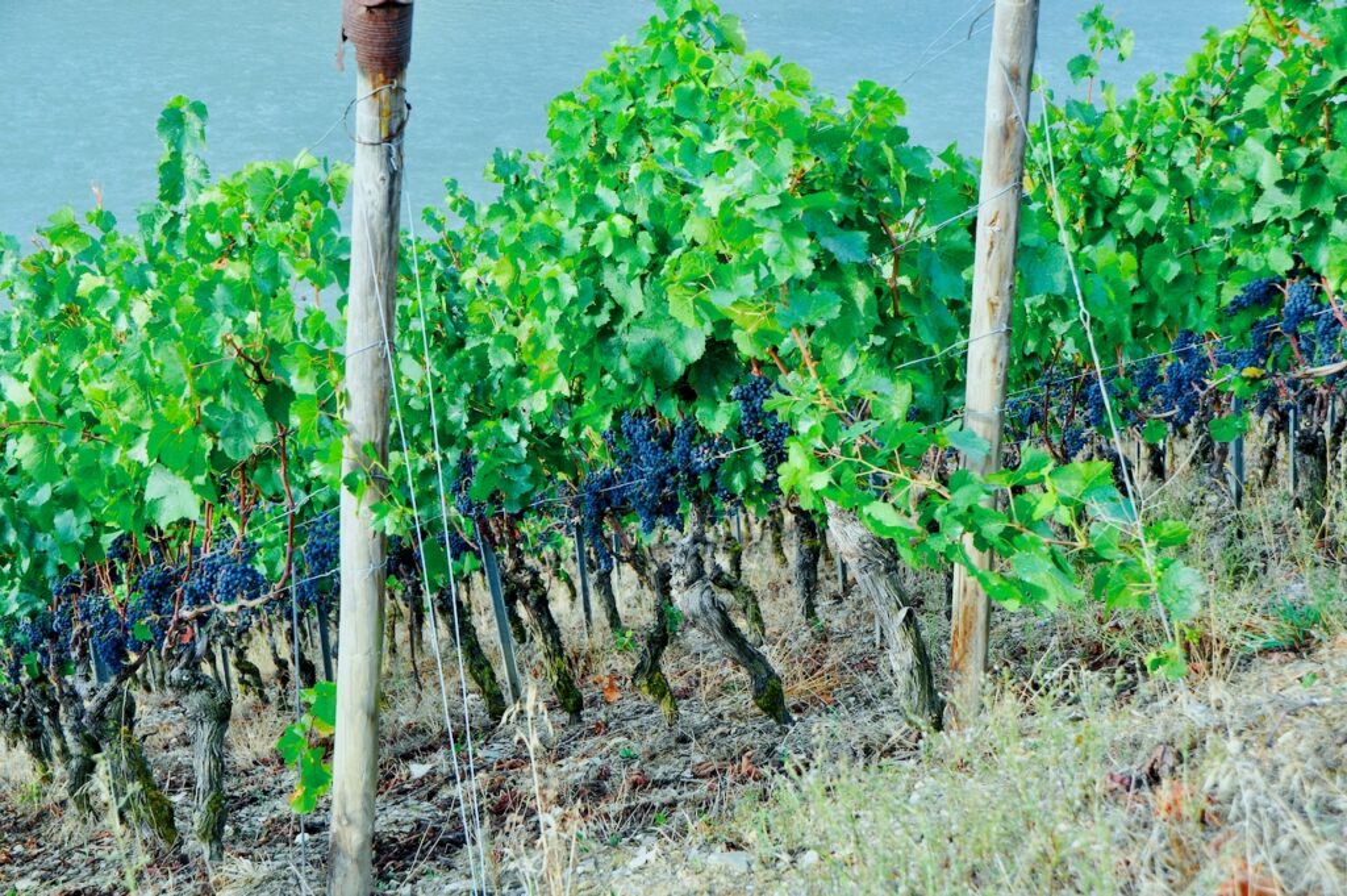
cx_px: 674
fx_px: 2580
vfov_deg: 19.7
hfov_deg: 29.3
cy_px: 448
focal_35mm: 69
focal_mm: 46
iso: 500
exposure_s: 1/200
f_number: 7.1
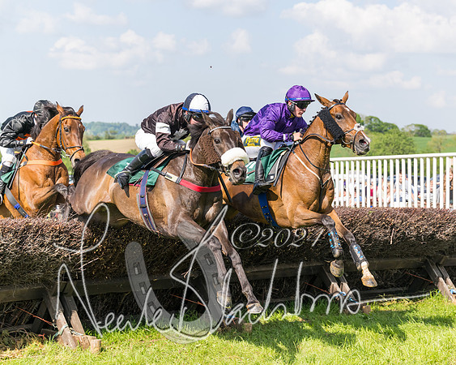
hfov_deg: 23.7
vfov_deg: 19.0
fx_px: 1087
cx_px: 262
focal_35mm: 81
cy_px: 178
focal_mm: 70
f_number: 5
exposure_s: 1/1600
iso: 400
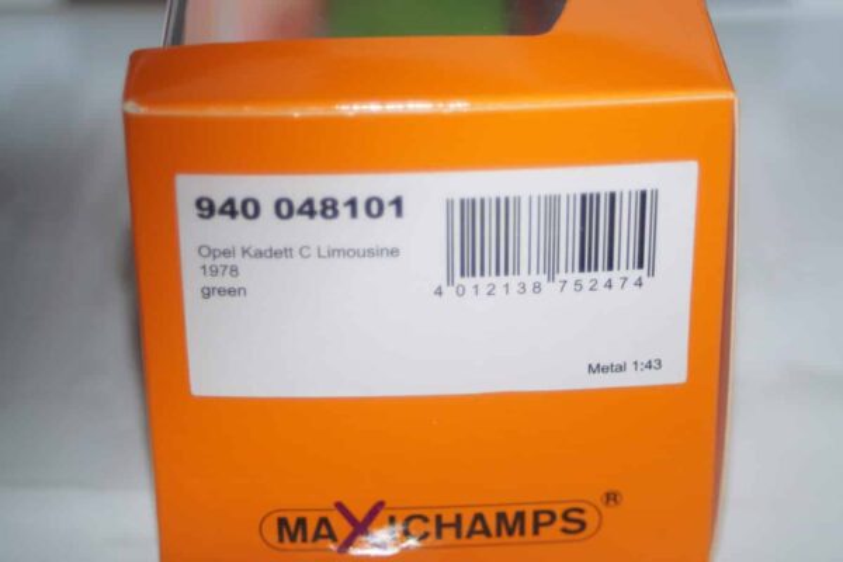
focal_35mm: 105
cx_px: 422
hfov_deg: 19.5
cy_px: 281
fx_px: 2459
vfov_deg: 13.0
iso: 250
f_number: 5.6
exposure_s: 1/125
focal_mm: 70
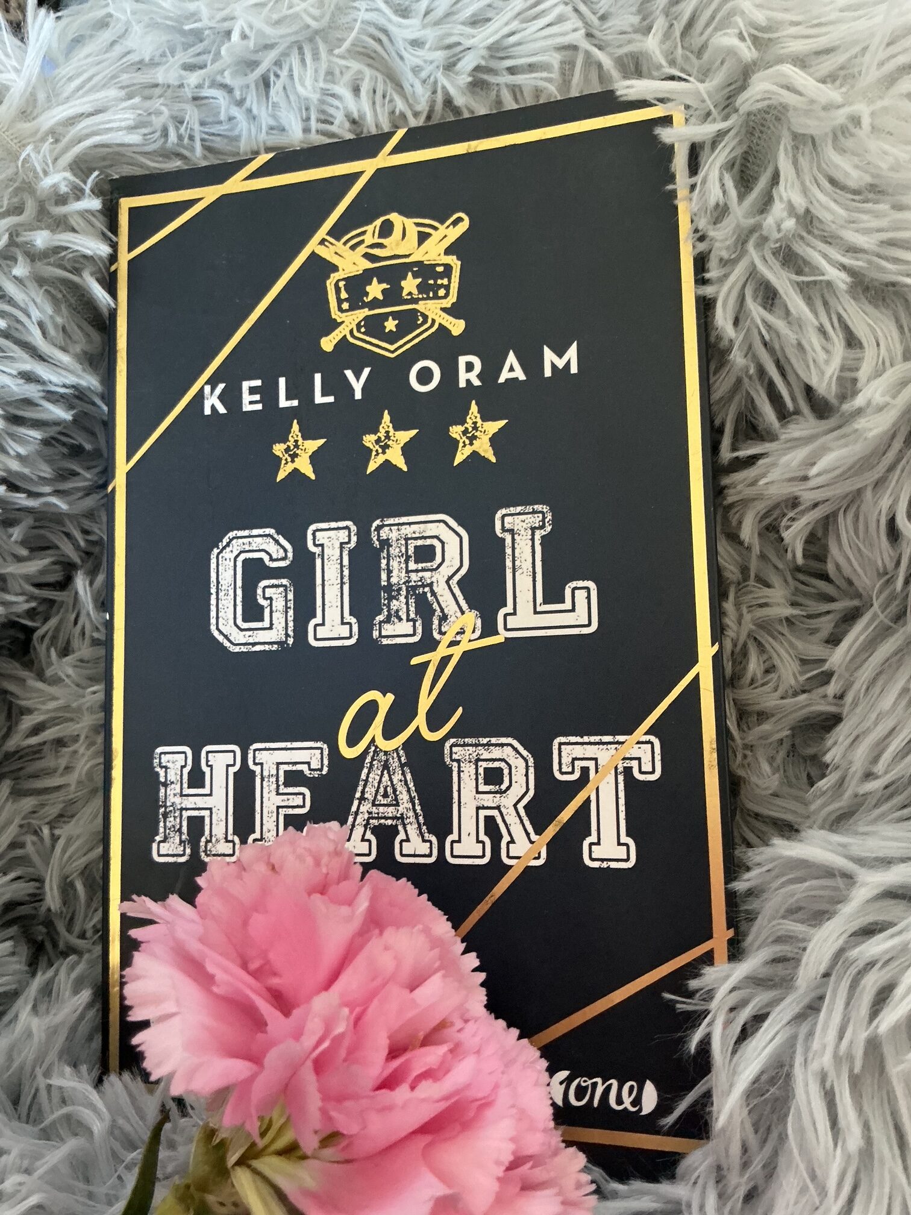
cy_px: 608
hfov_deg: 48.2
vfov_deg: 61.7
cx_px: 456
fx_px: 1018
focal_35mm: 29
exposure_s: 1/40
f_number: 1.8
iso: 250
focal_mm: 3
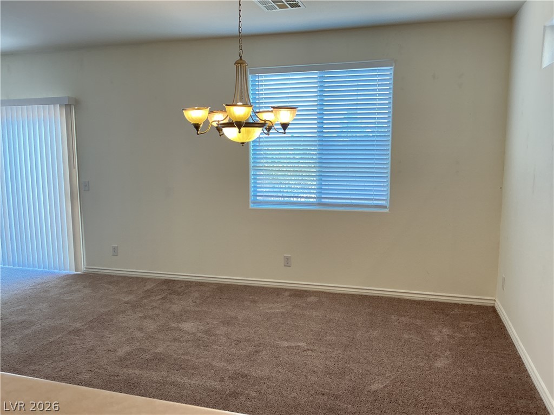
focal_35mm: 29
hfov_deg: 61.7
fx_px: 464
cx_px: 277
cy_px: 208
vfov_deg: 48.2
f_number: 1.8
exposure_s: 1/60
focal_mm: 3
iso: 64
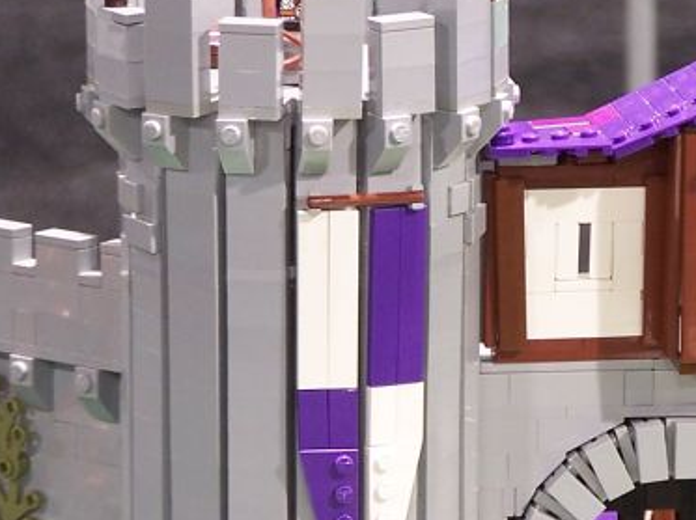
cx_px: 681
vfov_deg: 3.9
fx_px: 7673
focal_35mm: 382
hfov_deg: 5.2
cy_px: 375
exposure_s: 1/2
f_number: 3.2
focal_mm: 23.1
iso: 80
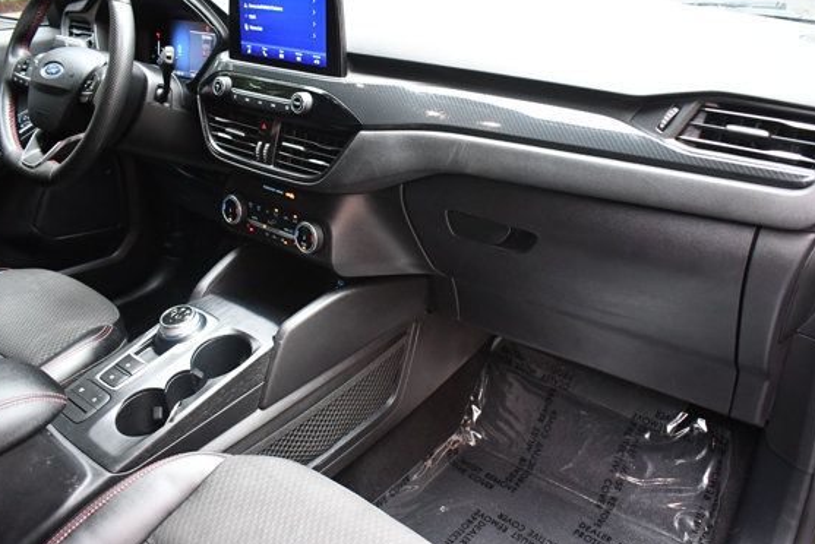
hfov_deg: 60.2
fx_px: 702
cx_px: 424
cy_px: 242
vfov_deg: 42.3
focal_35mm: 31
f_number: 3.5
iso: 2800
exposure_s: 1/125
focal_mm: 18
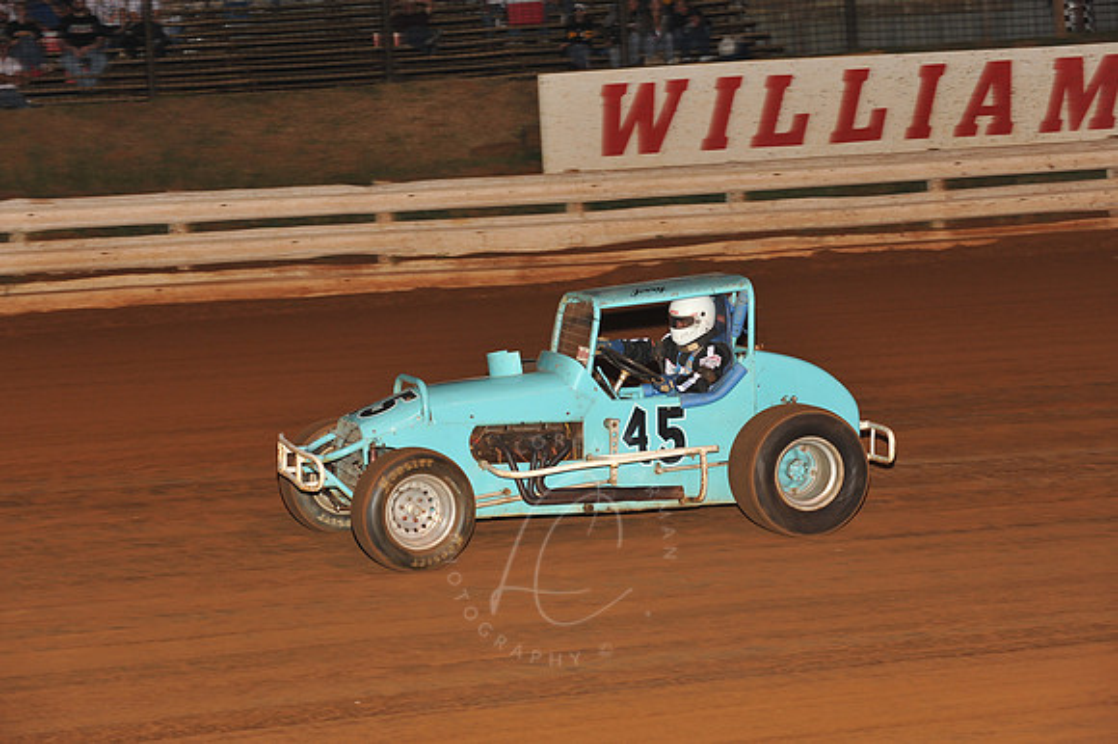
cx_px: 559
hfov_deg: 19.5
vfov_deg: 13.0
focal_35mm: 105
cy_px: 372
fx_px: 3259
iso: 800
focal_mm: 105
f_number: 6.3
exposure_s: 1/250
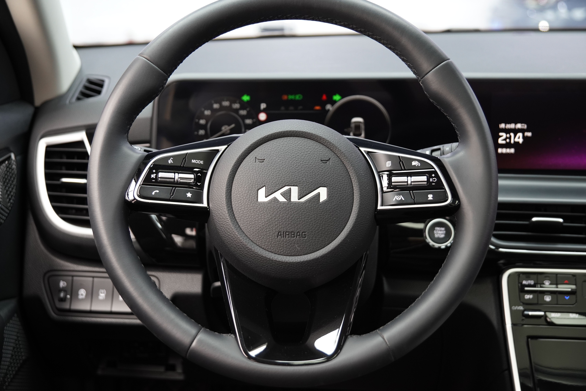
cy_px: 196
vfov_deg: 29.9
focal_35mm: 45
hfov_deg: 43.6
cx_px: 293
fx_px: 732
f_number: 2.8
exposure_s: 1/50
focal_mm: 30
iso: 640
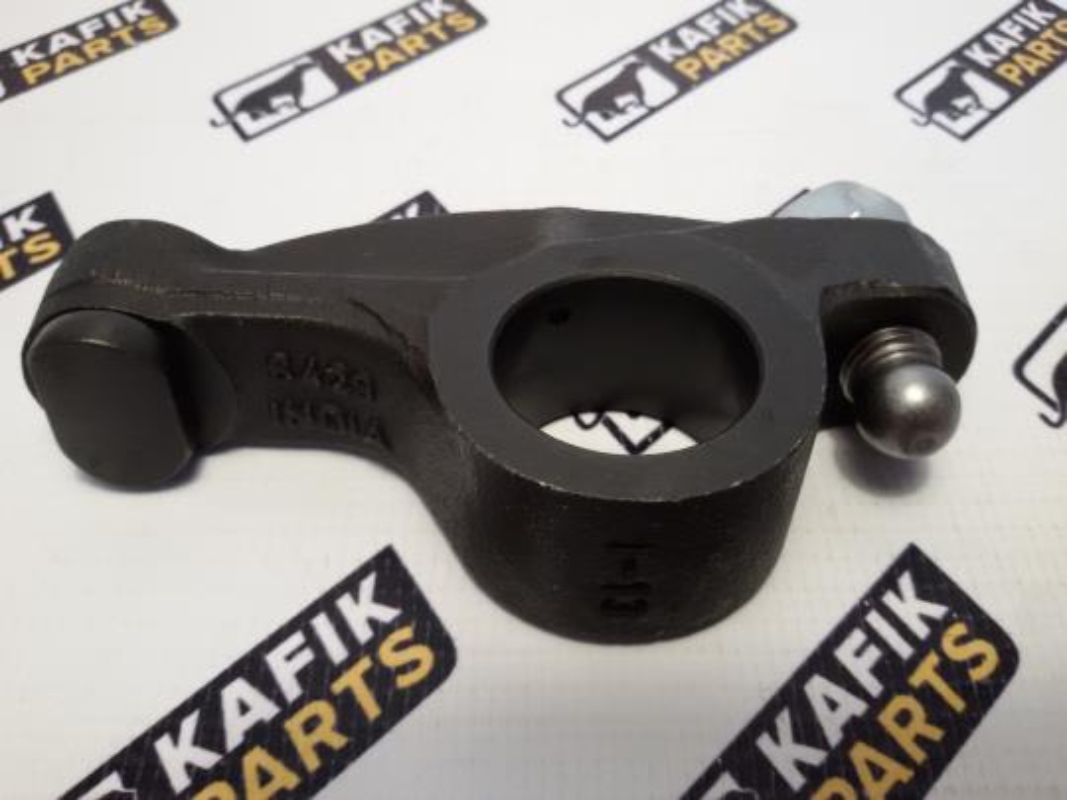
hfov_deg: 58.4
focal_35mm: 31
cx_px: 534
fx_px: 956
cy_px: 400
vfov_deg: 45.4
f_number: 2.4
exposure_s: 1/33
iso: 80
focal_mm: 2.93
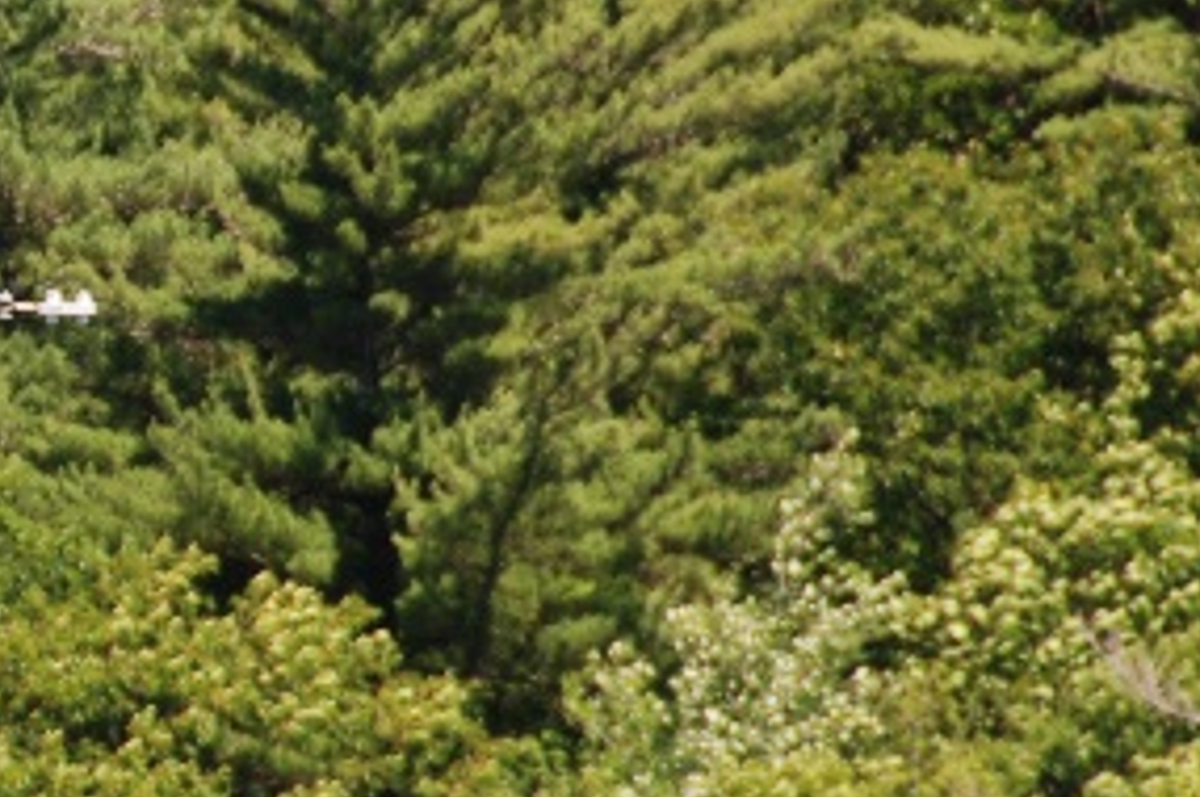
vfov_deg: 1.4
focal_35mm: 1009
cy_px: 336
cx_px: -554
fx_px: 33595
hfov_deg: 2.0
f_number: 7.1
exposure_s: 1/125
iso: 400
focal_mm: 200
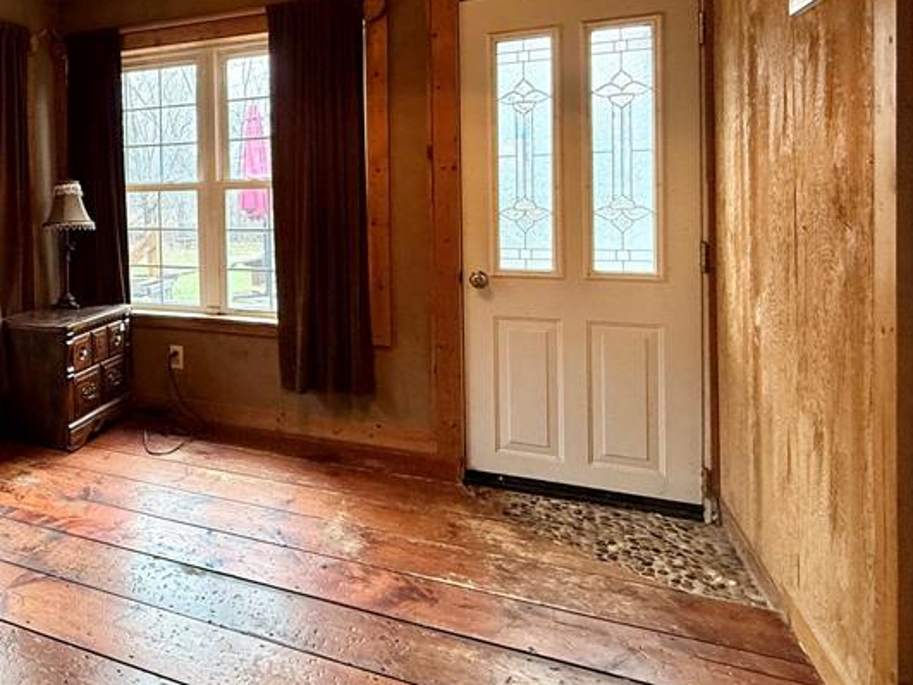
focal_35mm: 27
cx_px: 124
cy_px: 208
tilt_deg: -0.8
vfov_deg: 50.1
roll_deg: +1.7
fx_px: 712
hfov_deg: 57.8
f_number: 2.2
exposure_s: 1/120
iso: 200
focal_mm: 2.22
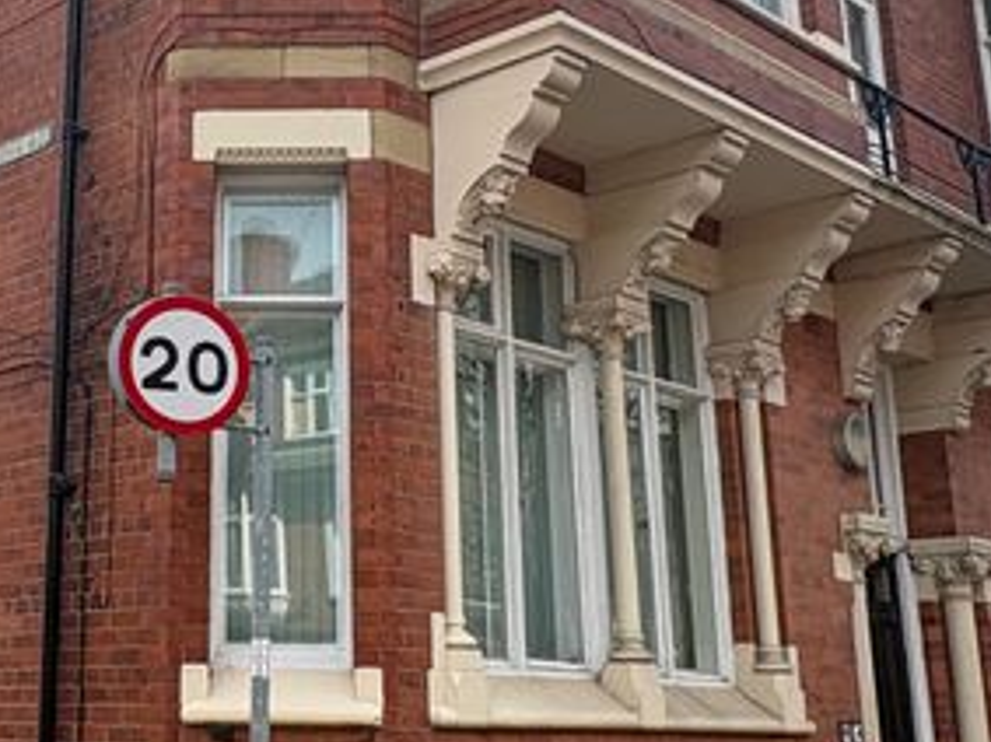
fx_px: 1574
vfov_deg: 26.5
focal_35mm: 55
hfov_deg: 33.8
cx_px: 189
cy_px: 278
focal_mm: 2.22
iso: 64
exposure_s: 1/889
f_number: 2.2
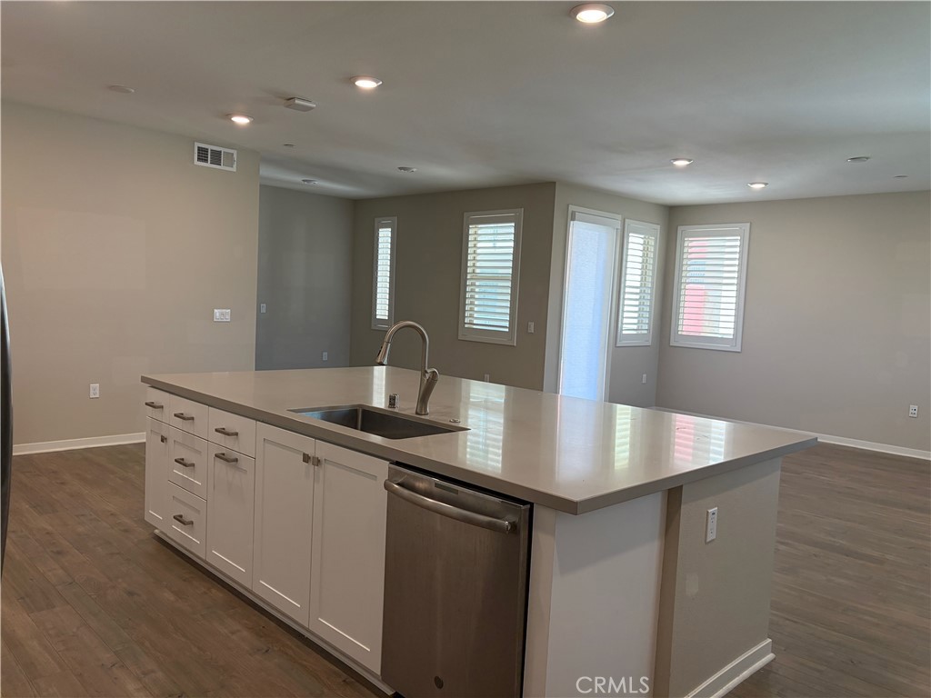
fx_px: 699
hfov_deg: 67.3
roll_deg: -3.1
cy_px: 349
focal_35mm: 26
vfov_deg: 53.1
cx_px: 466
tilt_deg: -4.3
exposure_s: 1/127
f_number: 1.6
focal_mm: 5.96
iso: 125
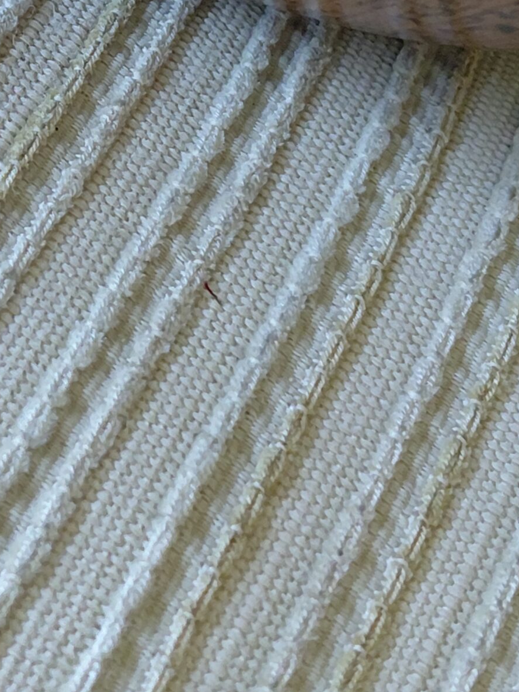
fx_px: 1079
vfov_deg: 32.3
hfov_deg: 25.3
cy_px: -20
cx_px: -37
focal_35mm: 54
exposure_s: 1/60
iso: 250
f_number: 1.8
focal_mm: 4.69
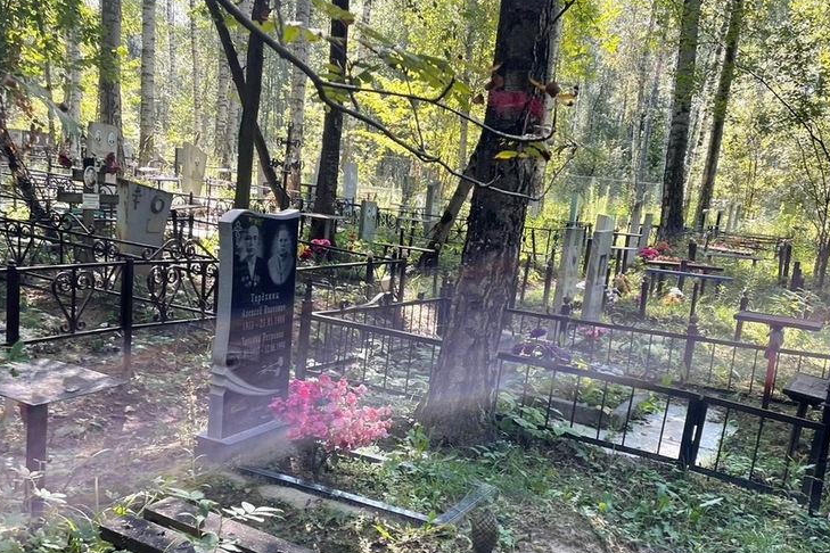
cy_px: 366
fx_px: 876
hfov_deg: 50.7
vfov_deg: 34.7
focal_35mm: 38
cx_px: 432
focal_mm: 4.2
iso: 32
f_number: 1.6
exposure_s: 1/121
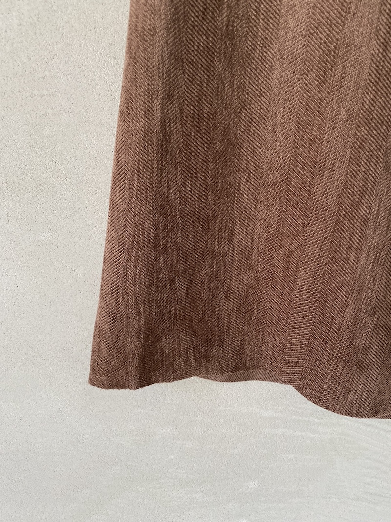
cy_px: 261
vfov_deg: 67.3
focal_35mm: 26
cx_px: 196
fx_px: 392
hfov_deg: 53.1
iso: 125
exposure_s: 1/109
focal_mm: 4.25
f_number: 1.8
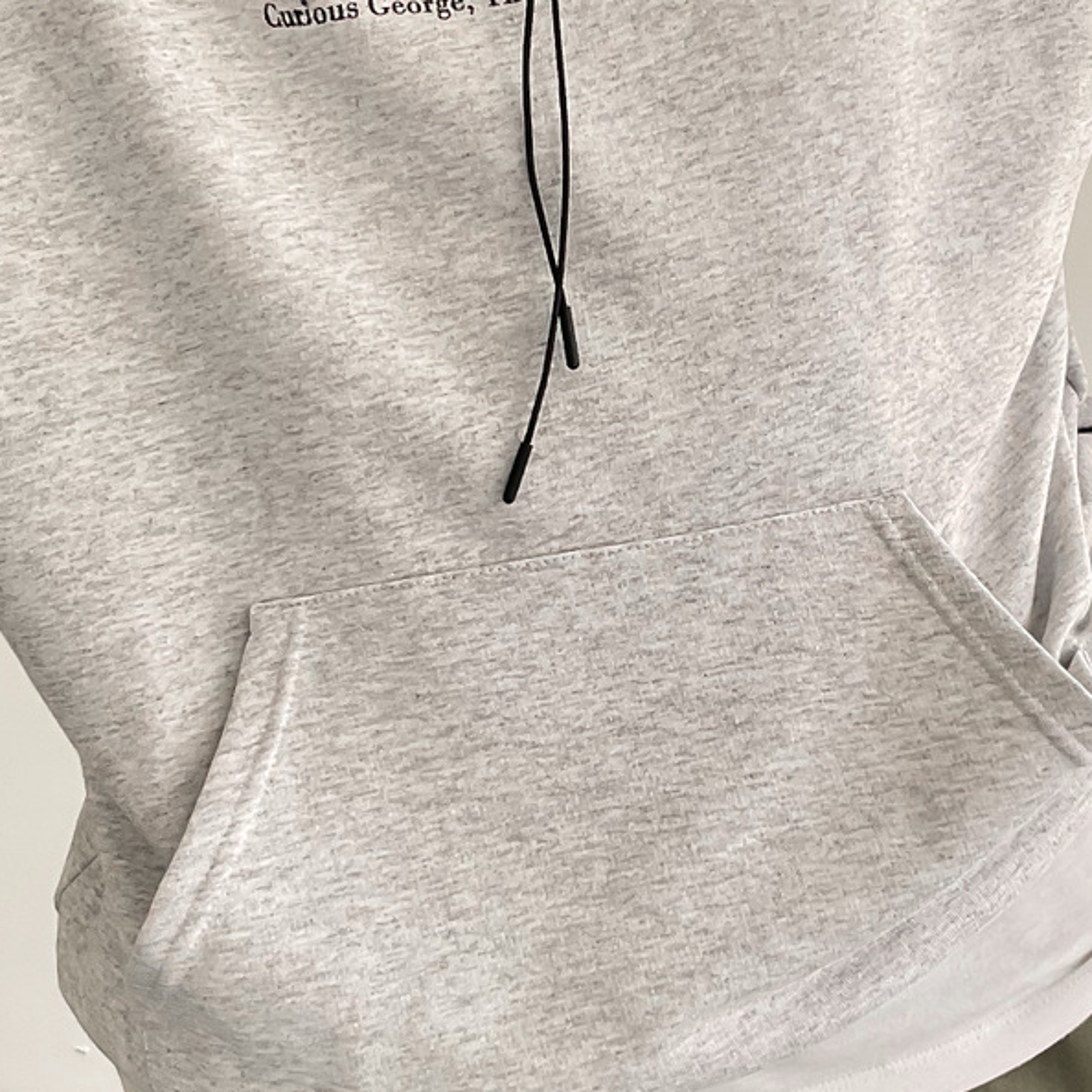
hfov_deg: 24.9
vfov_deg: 25.0
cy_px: 529
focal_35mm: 69
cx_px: 710
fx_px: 2463
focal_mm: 3
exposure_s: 1/120
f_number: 1.8
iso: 40
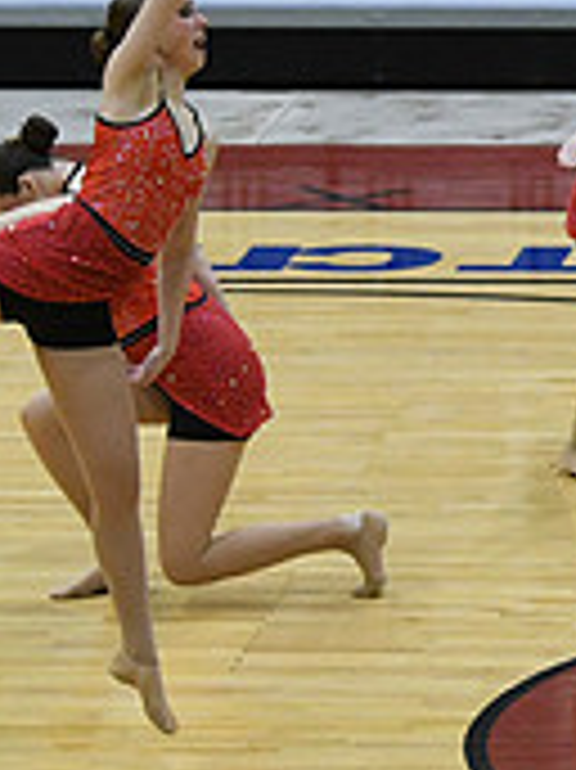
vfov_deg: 5.8
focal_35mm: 342
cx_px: 1300
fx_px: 7597
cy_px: 394
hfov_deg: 4.3
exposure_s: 1/500
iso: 5000
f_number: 4
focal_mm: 70
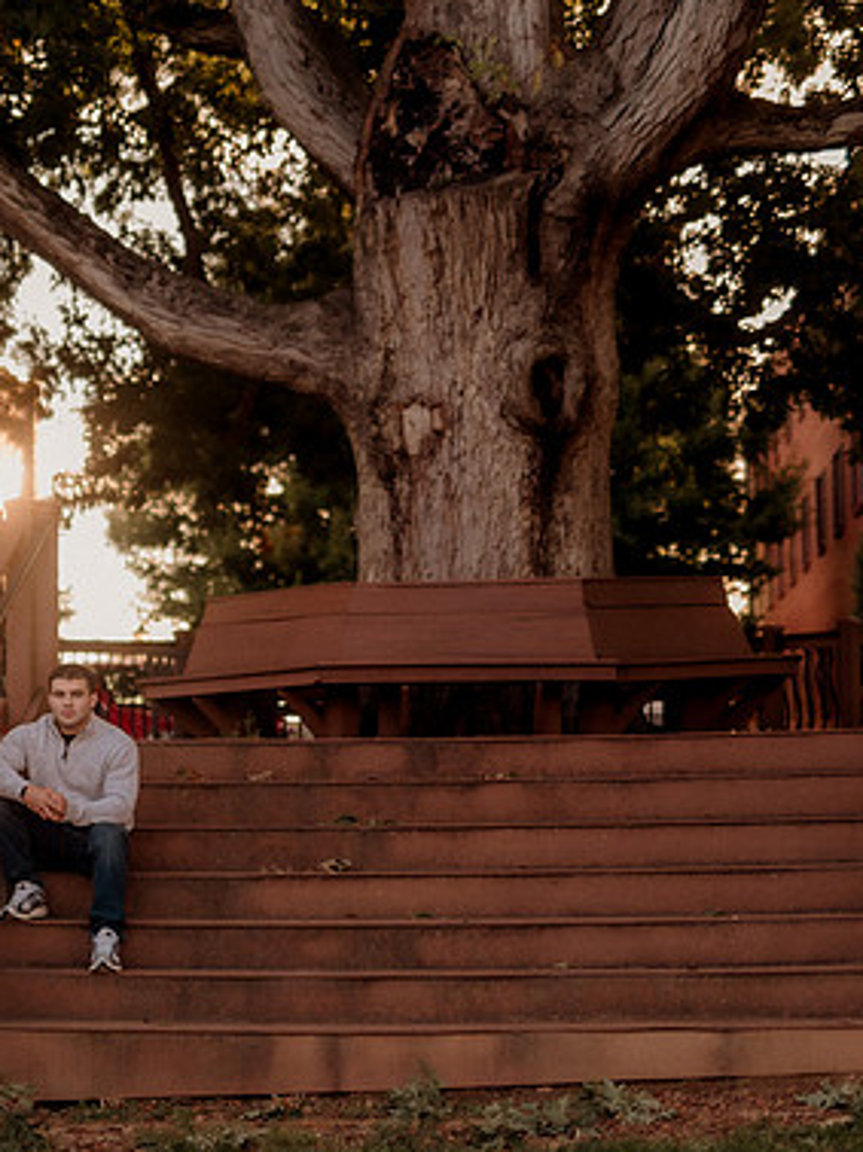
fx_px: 3062
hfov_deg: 15.9
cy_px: 531
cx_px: 133
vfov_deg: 21.3
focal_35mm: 92
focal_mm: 50
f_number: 1.4
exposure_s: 1/1000
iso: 250
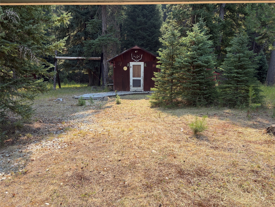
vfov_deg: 53.1
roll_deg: +0.9
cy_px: 104
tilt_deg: -8.4
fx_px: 207
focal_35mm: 26
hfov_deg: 67.3
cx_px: 138
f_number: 1.6
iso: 50
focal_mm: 5.96
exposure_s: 1/1239
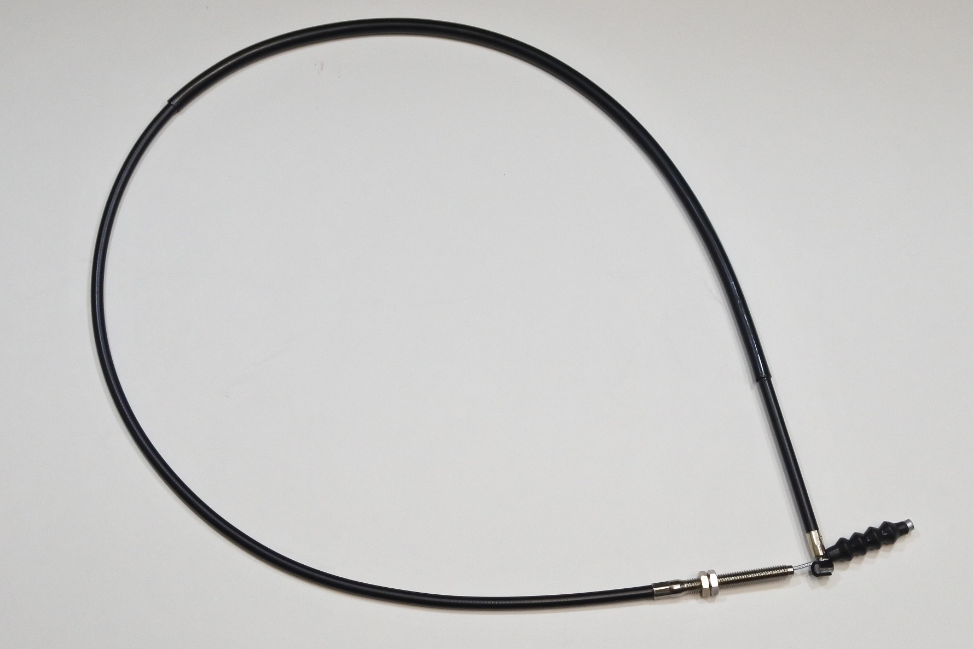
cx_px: 486
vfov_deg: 26.0
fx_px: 1406
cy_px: 324
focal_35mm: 52
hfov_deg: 38.2
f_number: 4.5
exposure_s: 1/125
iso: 800
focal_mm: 19.3
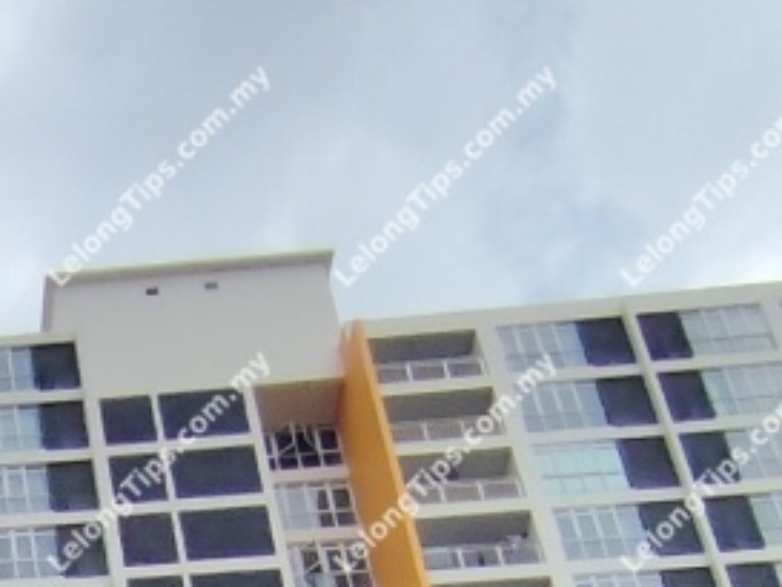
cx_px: -414
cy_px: 1357
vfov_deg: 13.1
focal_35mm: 88
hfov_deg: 19.3
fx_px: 1989
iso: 50
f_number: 2.2
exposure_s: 1/2281
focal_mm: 1.65
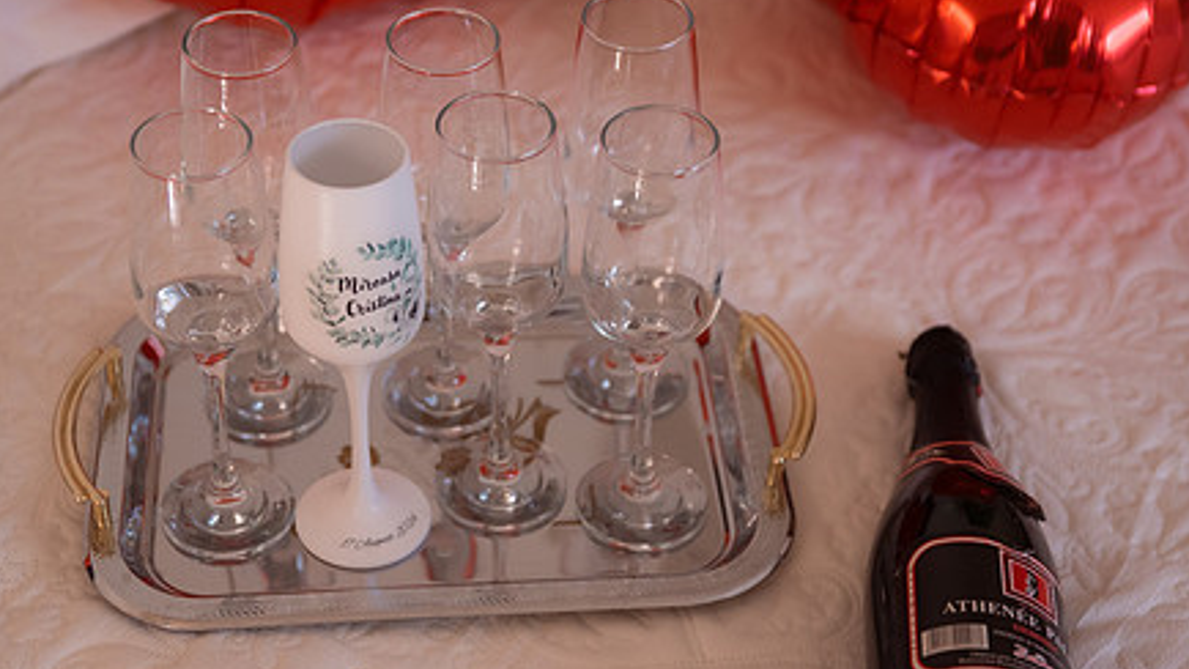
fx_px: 2427
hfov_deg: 27.5
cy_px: 402
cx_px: 526
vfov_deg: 15.7
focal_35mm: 77
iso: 1600
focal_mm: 55
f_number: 2.8
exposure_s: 1/250
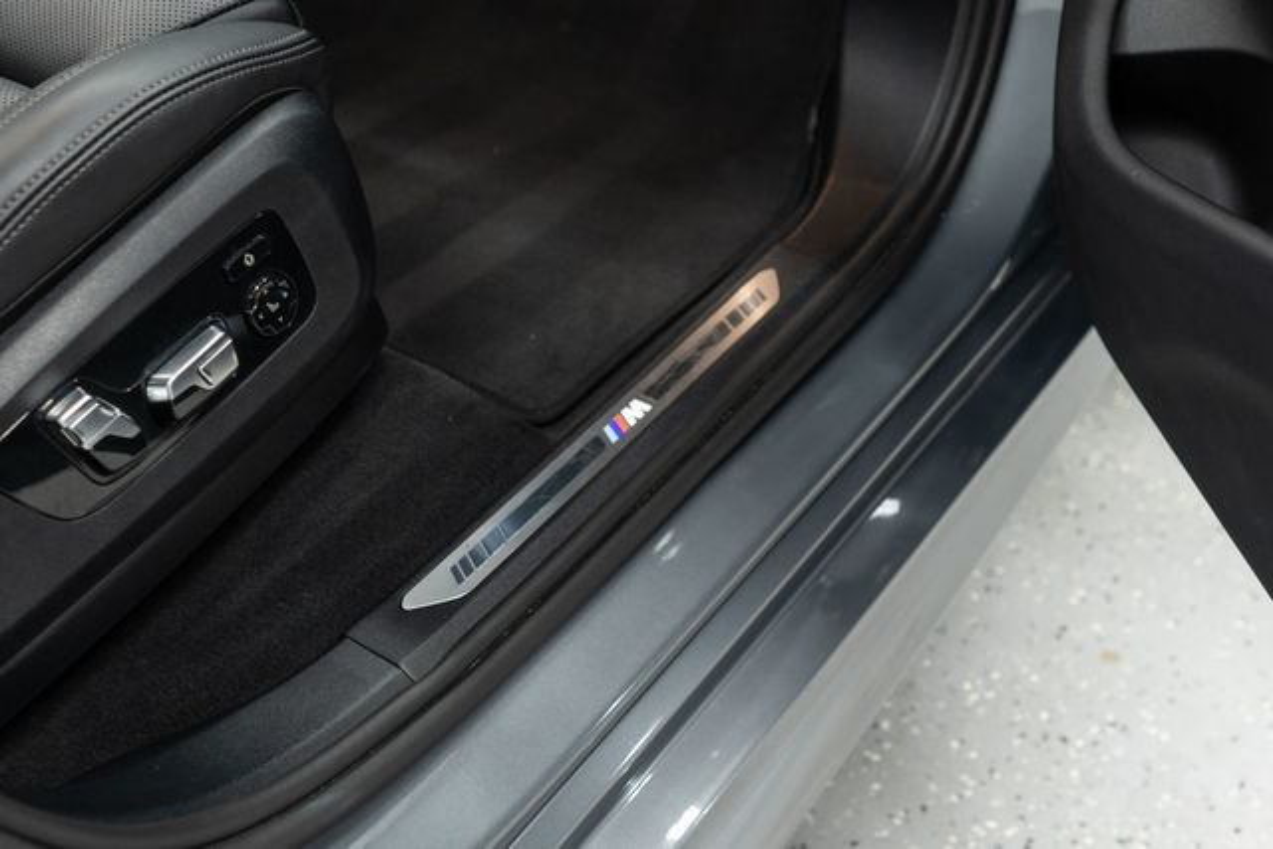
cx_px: 636
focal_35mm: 42
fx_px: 1485
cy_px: 424
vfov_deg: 31.9
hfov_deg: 46.4
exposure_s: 1/40
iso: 800
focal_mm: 28
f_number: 3.2
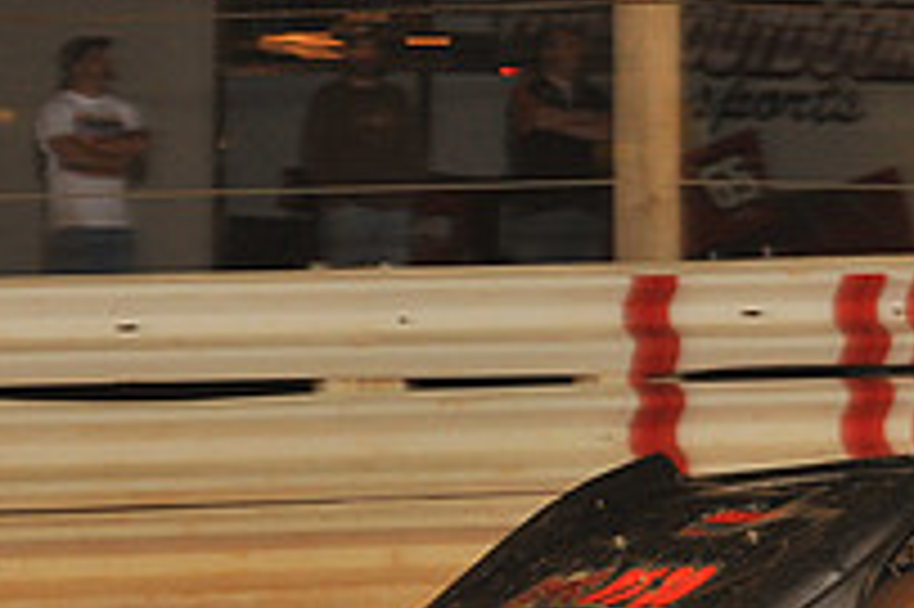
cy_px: 444
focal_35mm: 358
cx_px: 1301
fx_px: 9082
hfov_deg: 5.7
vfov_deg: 3.8
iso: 1000
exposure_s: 1/320
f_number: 6.3
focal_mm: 125
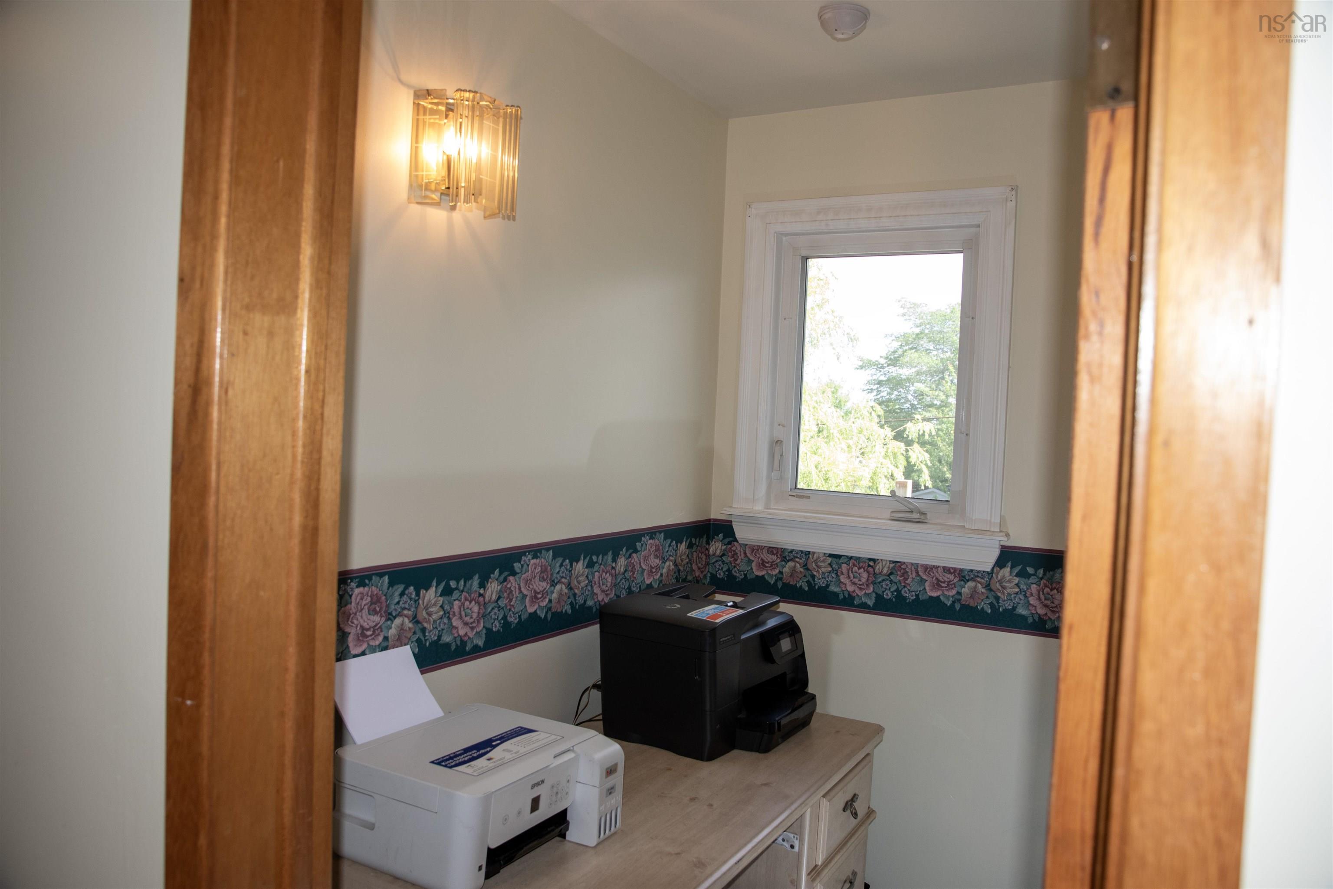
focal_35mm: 24
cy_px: 444
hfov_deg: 73.7
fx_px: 889
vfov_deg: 53.2
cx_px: 666
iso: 1000
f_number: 5.6
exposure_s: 1/200
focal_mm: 24
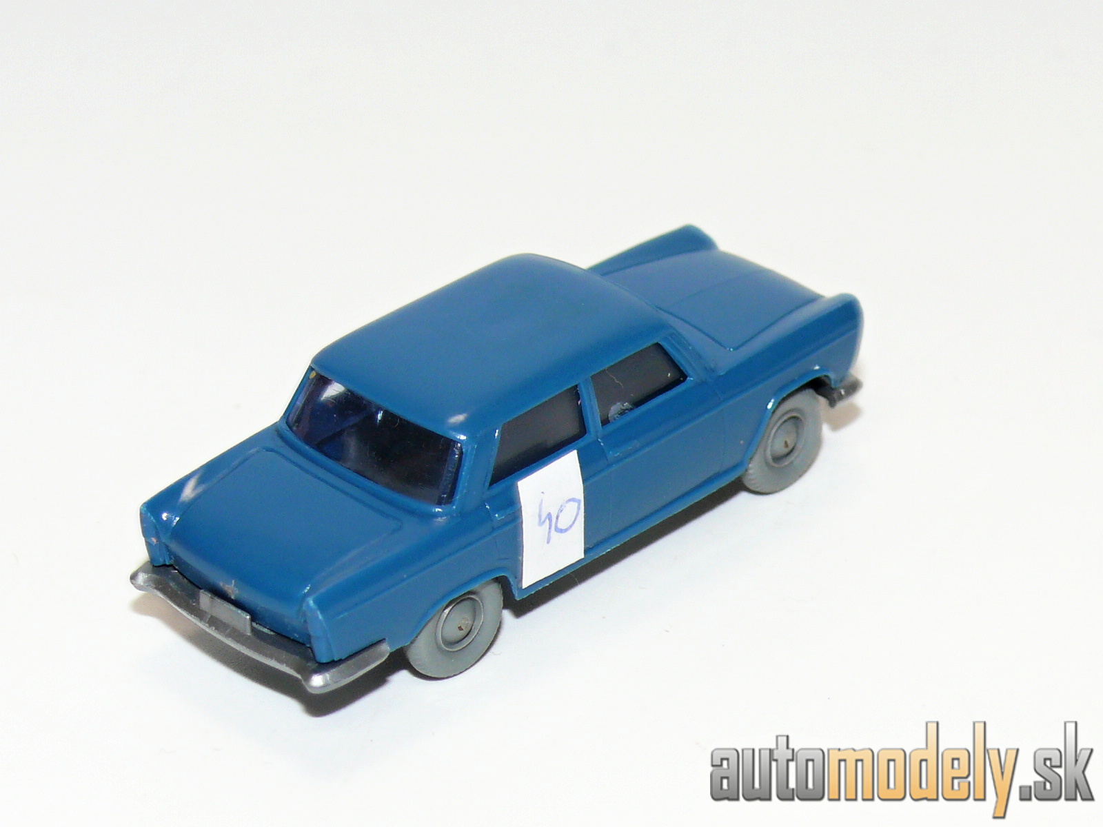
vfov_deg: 10.8
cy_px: 414
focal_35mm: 137
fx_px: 4365
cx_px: 552
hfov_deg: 14.4
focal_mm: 16.3
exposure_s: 1/30
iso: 100
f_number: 4
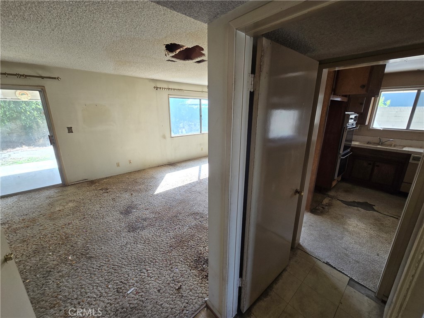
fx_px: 159
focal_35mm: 13
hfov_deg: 106.2
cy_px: 159
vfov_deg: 89.9
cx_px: 212
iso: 80
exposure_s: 1/120
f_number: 2.2
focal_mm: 2.2
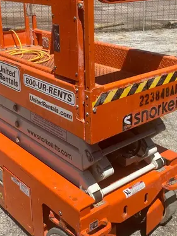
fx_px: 348
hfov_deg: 28.5
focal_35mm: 51
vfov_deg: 36.9
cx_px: 80
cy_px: 70
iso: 32
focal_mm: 4.25
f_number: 1.8
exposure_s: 1/4274
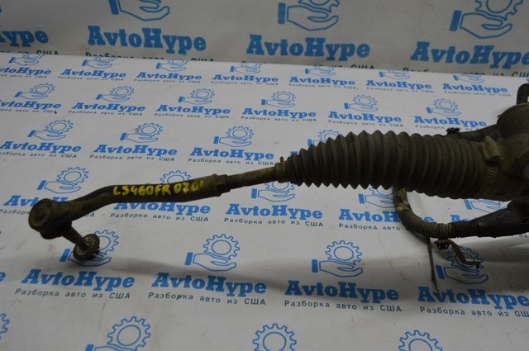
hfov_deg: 57.3
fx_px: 484
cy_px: 176
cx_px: 264
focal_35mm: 33
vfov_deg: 39.9
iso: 250
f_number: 5.6
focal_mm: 22
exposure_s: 1/60
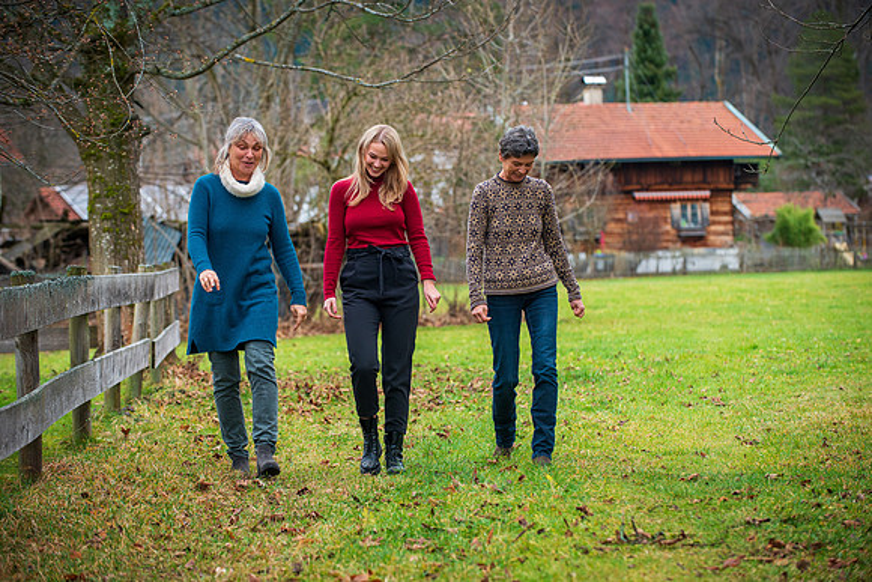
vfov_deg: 11.0
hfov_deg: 16.4
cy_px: 291
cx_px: 436
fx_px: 3028
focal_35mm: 125
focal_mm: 125
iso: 800
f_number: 5
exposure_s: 1/320
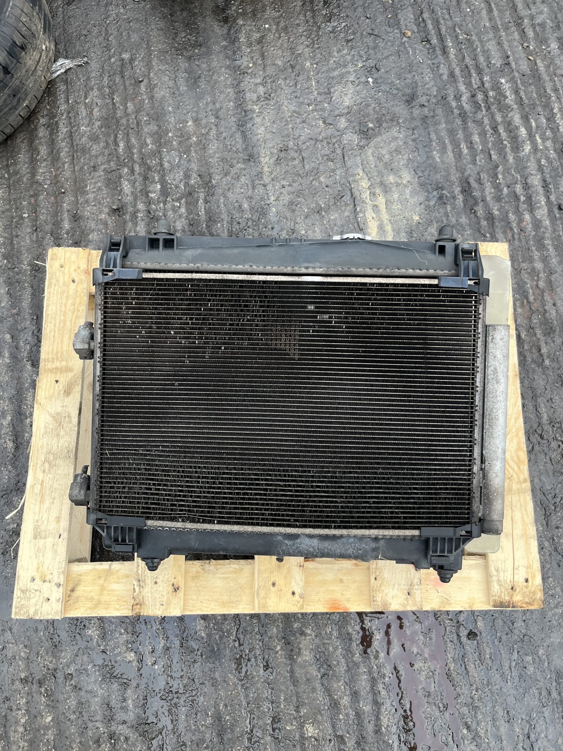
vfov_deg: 67.3
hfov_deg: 53.1
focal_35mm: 26
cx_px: 282
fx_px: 564
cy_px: 376
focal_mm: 5.1
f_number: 1.6
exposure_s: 1/121
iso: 80
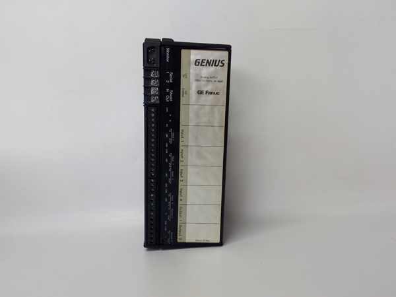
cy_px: 148
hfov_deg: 65.3
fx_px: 309
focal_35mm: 27
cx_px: 198
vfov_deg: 51.4
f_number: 2
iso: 107
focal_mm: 3.79
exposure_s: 1/33
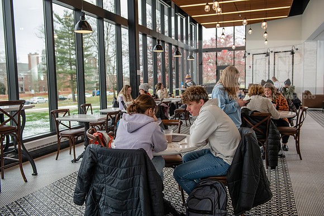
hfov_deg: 55.8
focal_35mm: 34
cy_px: 108
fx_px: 306
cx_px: 162
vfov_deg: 38.9
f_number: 3.5
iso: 400
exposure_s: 1/250
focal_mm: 34
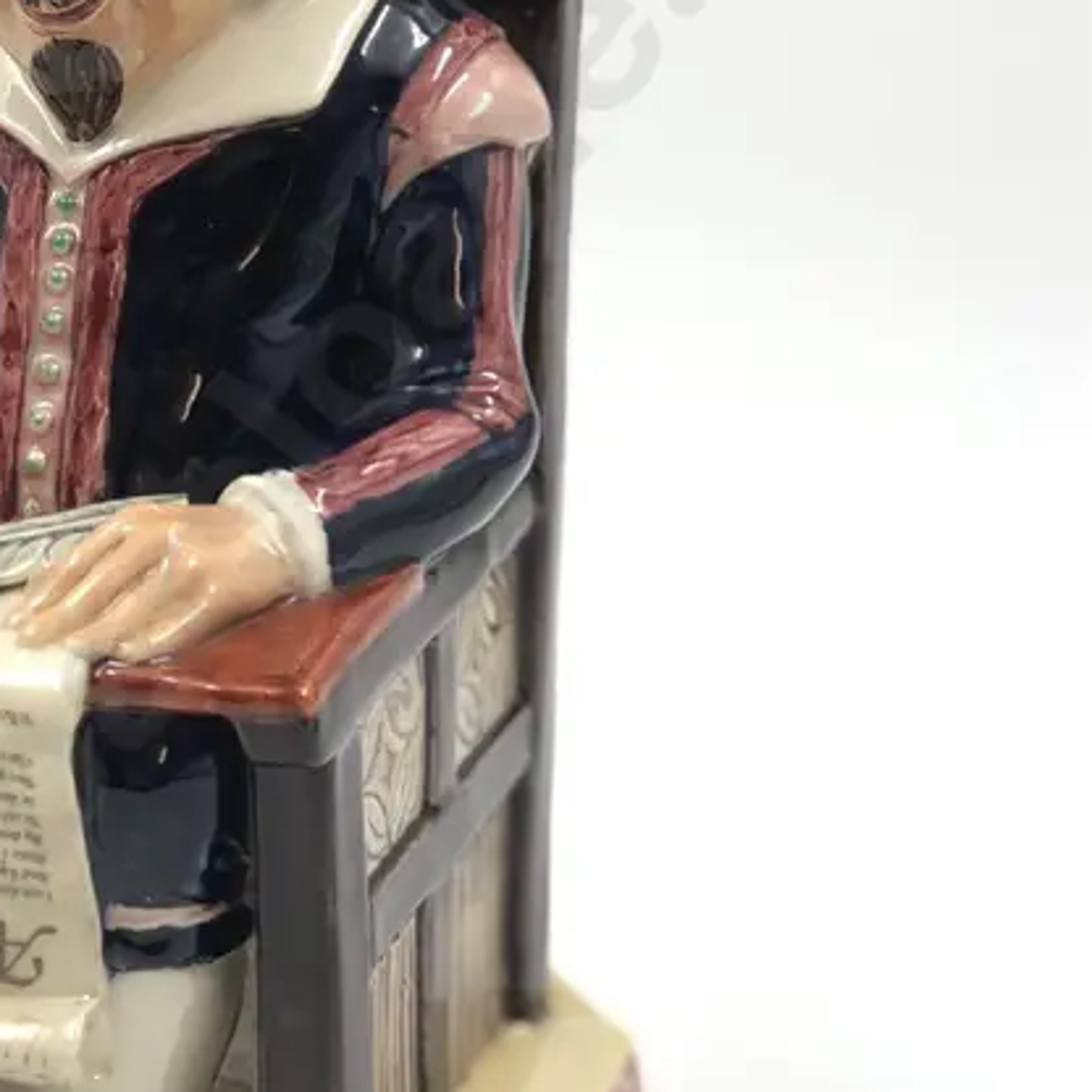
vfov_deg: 14.1
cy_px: 575
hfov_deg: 14.0
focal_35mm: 124
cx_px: 200
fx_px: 4426
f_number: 2.8
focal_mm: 6.6
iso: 40
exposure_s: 1/100
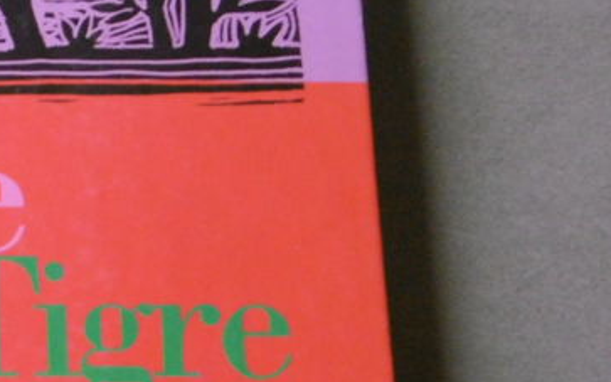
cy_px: 239
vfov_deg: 18.6
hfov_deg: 26.2
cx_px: -123
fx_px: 1166
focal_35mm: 70
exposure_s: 1/13
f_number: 3.1
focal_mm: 4.3
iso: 400
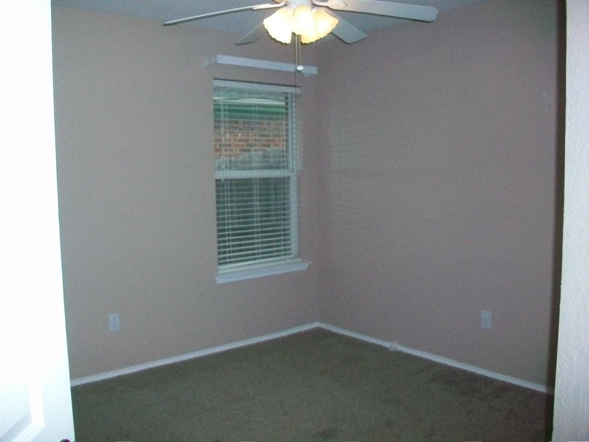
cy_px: 221
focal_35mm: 32
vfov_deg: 44.2
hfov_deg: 56.8
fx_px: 544
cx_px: 294
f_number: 2.8
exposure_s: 1/500
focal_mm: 5.7
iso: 400
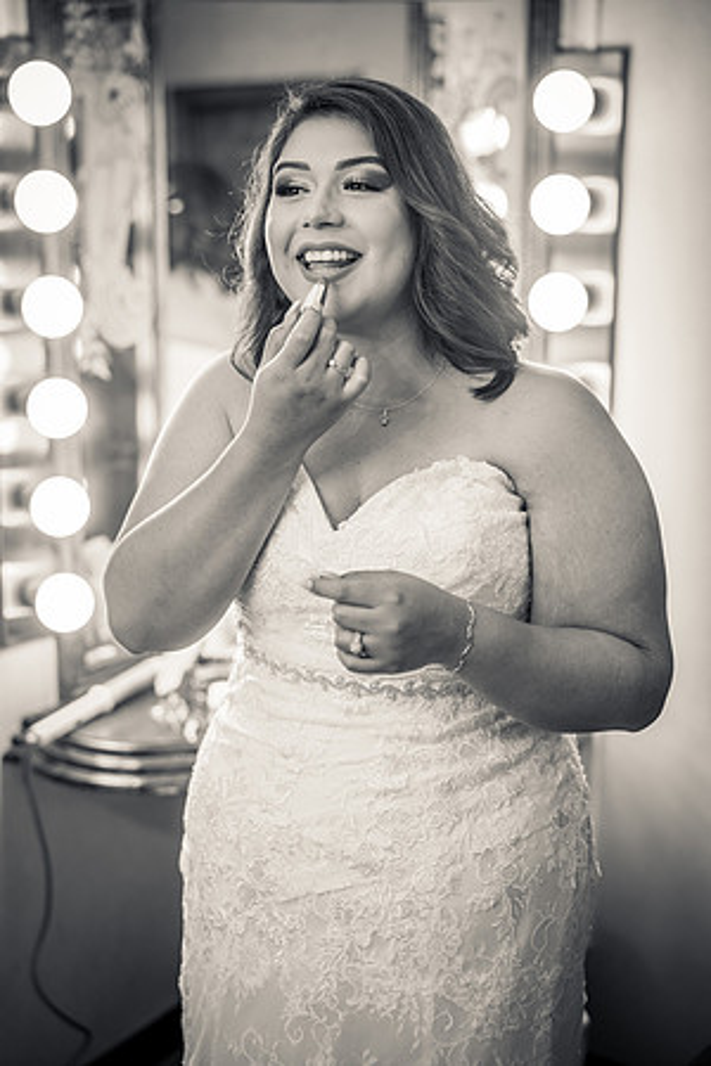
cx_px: 356
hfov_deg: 27.0
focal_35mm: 50
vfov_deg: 39.6
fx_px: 1481
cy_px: 533
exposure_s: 1/125
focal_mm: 50
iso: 500
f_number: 2
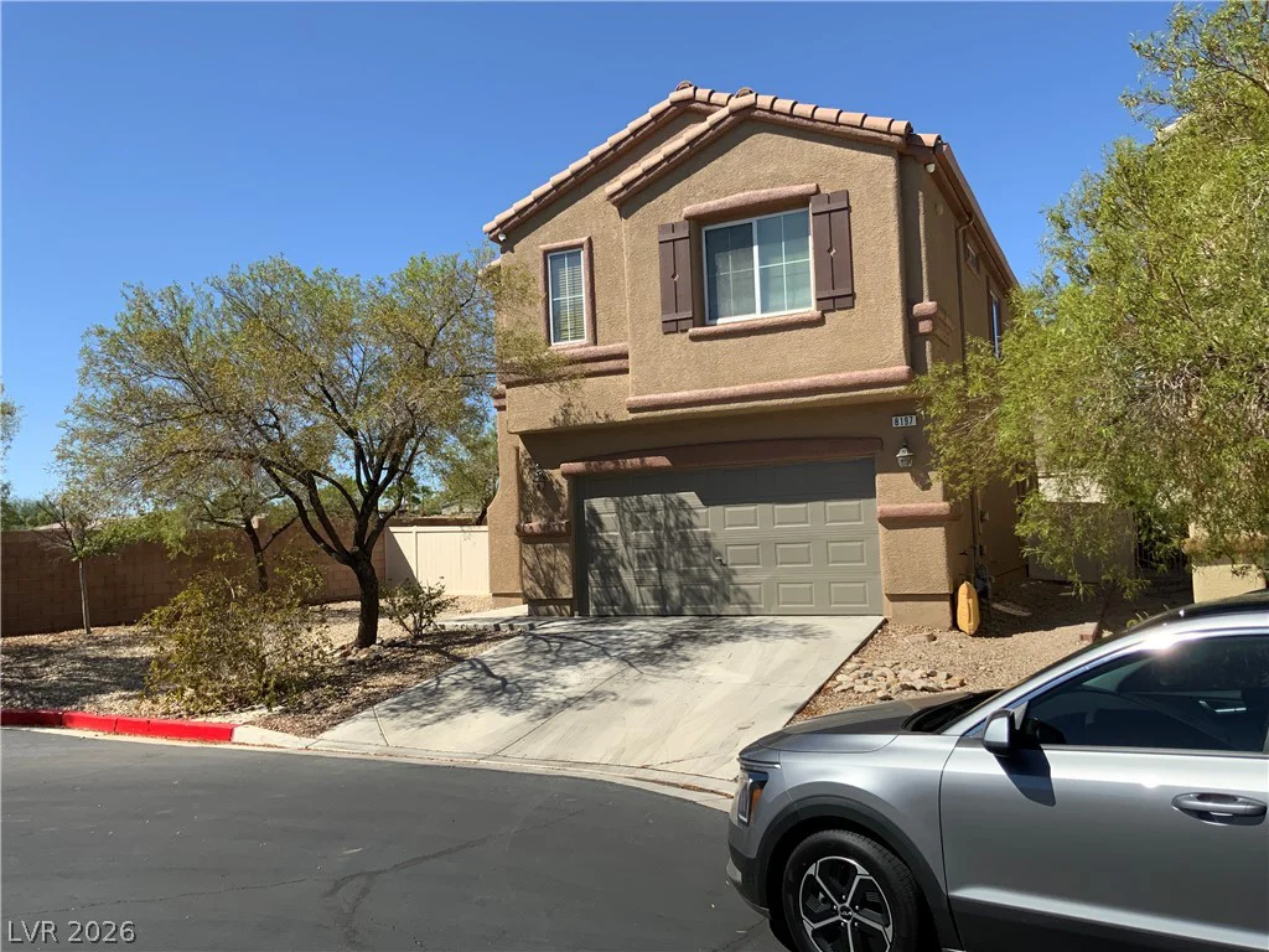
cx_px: 634
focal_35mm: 29
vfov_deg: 48.2
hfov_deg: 61.7
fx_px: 1063
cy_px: 476
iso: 16
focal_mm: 3
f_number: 1.8
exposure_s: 1/1912
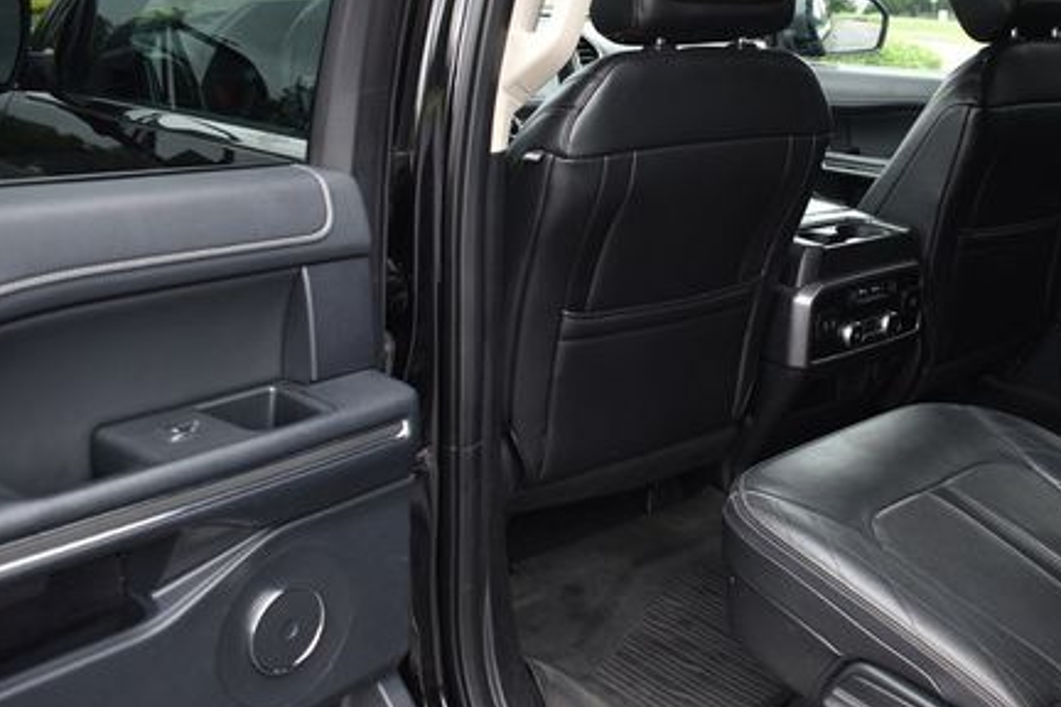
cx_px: 761
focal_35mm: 40
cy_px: 276
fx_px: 1179
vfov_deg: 33.3
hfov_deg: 47.1
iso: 400
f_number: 3.5
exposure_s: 1/250
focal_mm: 18
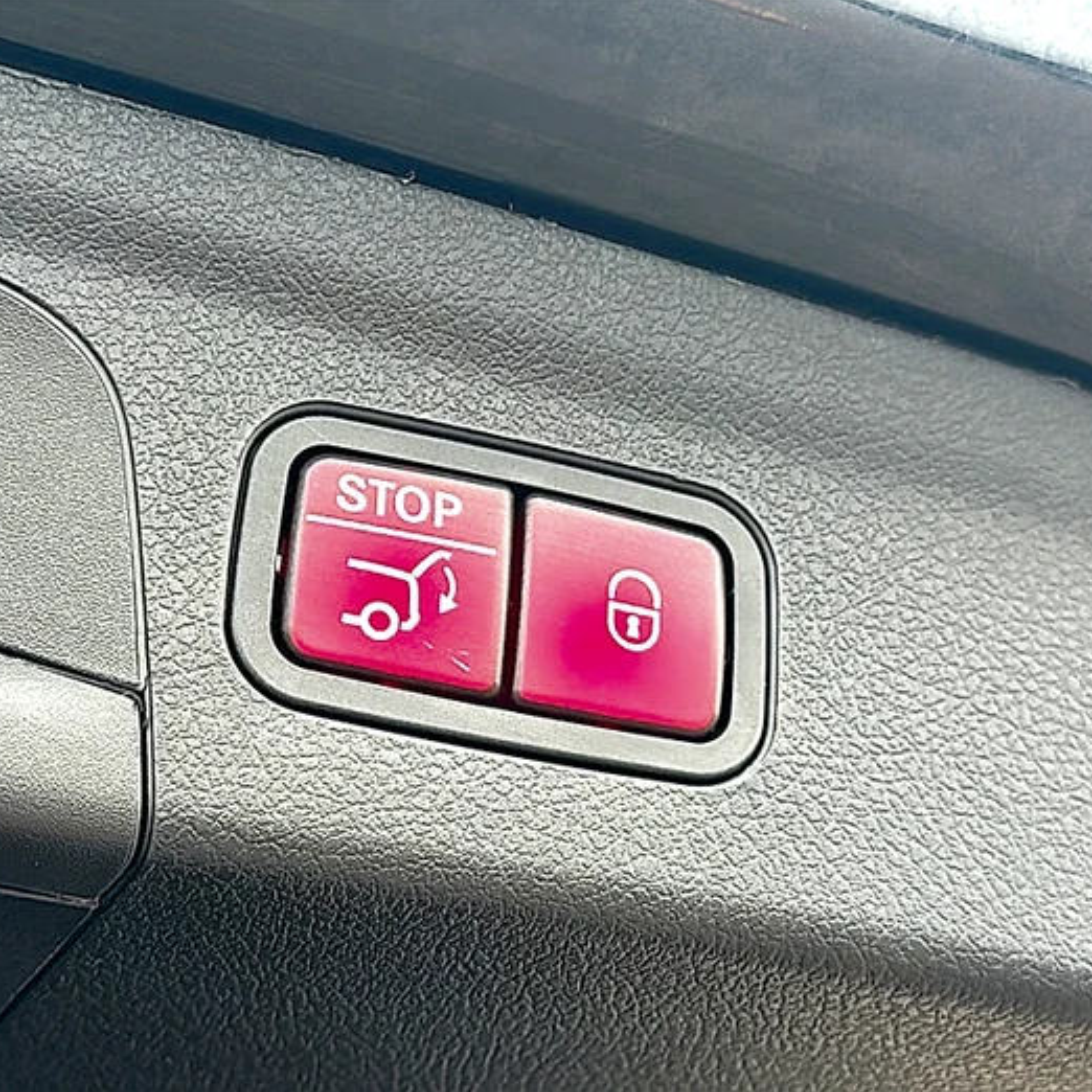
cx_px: 483
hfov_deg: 33.4
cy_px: 545
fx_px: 1820
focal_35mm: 51
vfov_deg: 33.4
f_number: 1.78
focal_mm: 6.86
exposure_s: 1/114
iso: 64
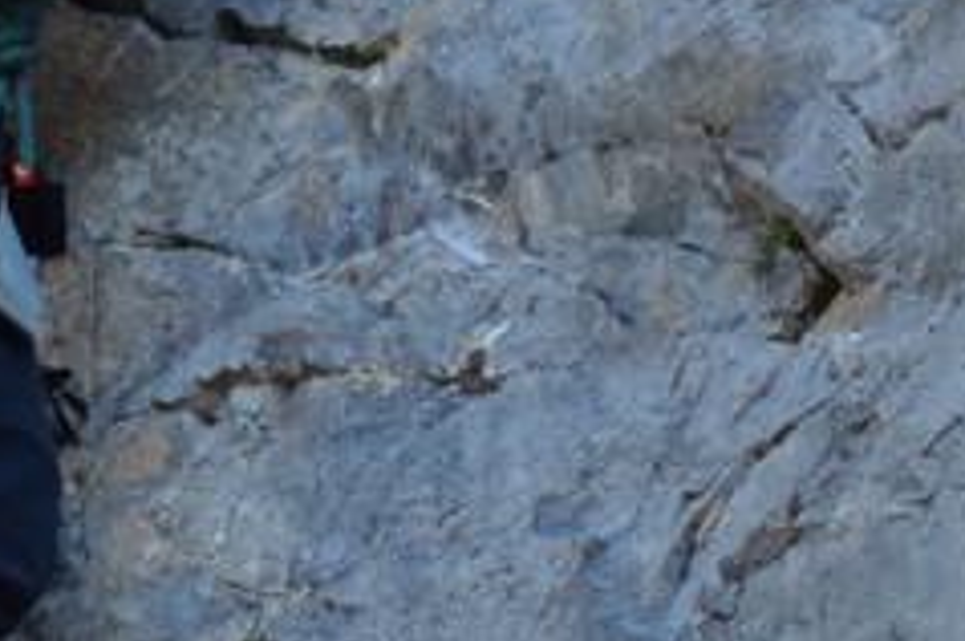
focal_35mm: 1065
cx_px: -174
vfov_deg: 1.3
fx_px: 28513
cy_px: -103
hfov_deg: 1.9
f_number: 4.5
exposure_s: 1/250
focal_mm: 165
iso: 100
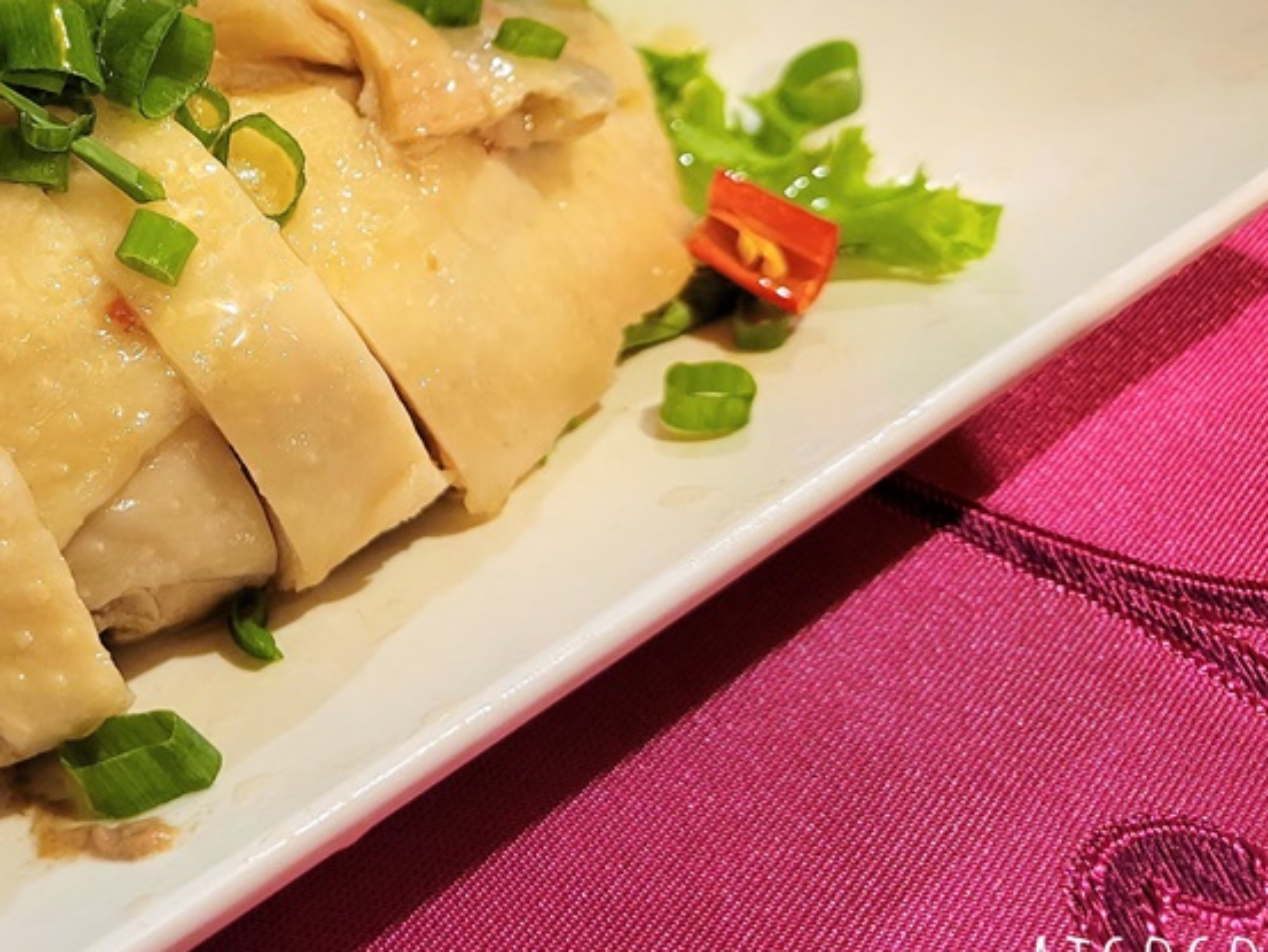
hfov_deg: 37.9
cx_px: 138
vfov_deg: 30.2
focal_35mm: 47
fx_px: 1722
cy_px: 200
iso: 400
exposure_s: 1/40
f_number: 1.8
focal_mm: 5.4
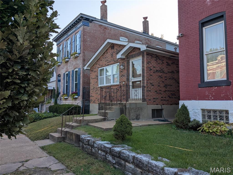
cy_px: 88
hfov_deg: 65.3
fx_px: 182
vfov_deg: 51.4
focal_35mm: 27
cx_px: 116
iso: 36
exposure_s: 1/1017
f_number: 1.73
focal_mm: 4.38
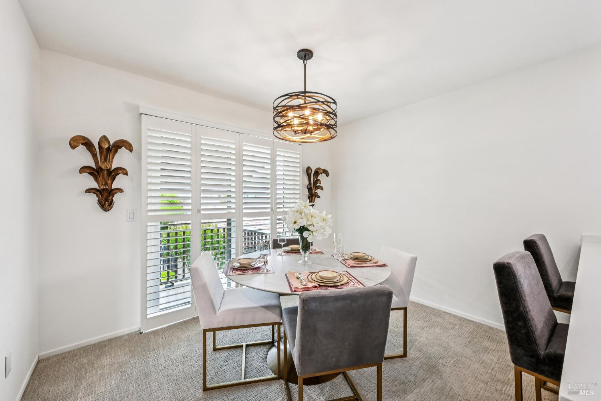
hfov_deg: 104.3
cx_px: 300
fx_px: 234
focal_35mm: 14
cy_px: 200
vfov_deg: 81.2
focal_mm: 14
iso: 800
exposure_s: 1/25
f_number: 11
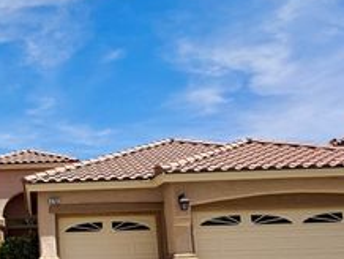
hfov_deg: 32.9
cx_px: 25
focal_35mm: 55
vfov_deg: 26.4
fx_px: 547
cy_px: 178
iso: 80
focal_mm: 6.76
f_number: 1.78
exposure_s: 1/8130
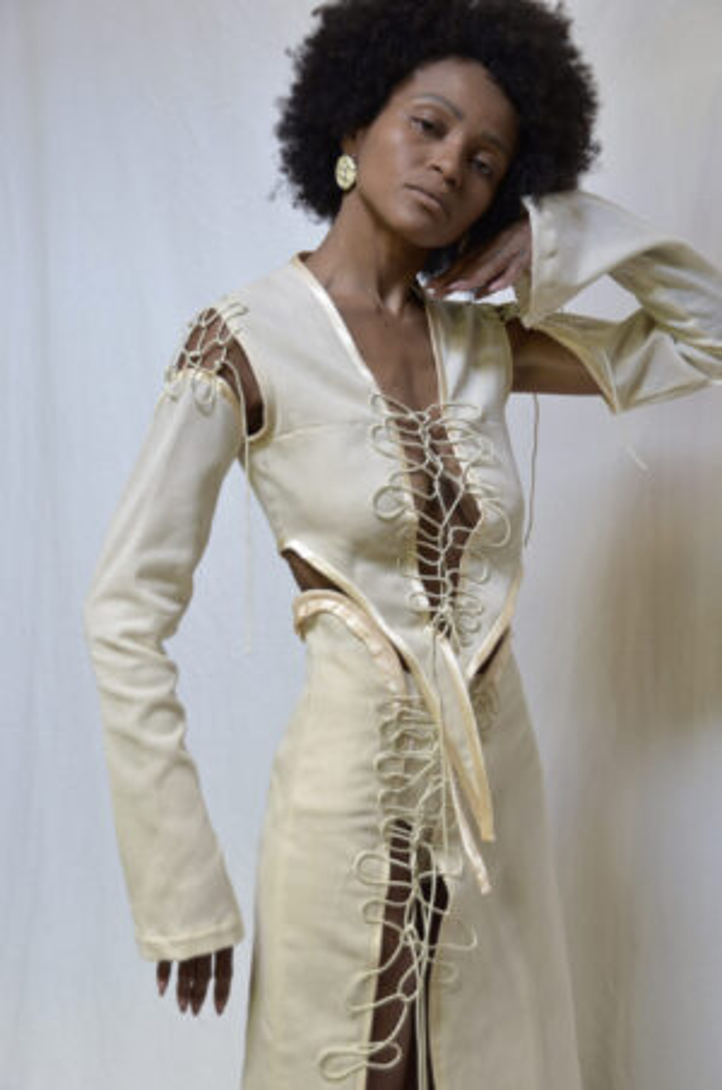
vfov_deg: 33.5
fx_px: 1813
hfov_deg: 22.5
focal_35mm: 60
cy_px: 545
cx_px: 361
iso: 400
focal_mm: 40
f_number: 4.8
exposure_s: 1/15
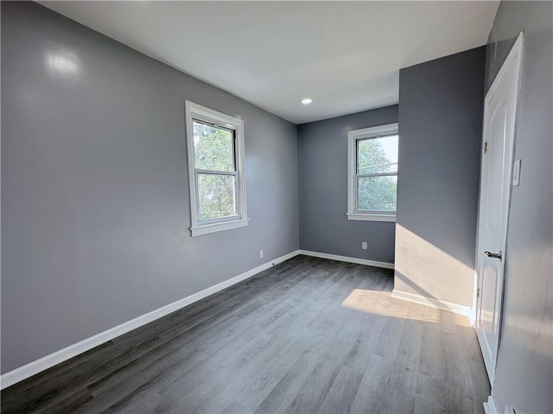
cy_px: 207
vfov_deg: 85.7
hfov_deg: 102.1
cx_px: 276
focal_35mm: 14
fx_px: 224
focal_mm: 2.22
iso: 50
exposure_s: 1/120
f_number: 2.2
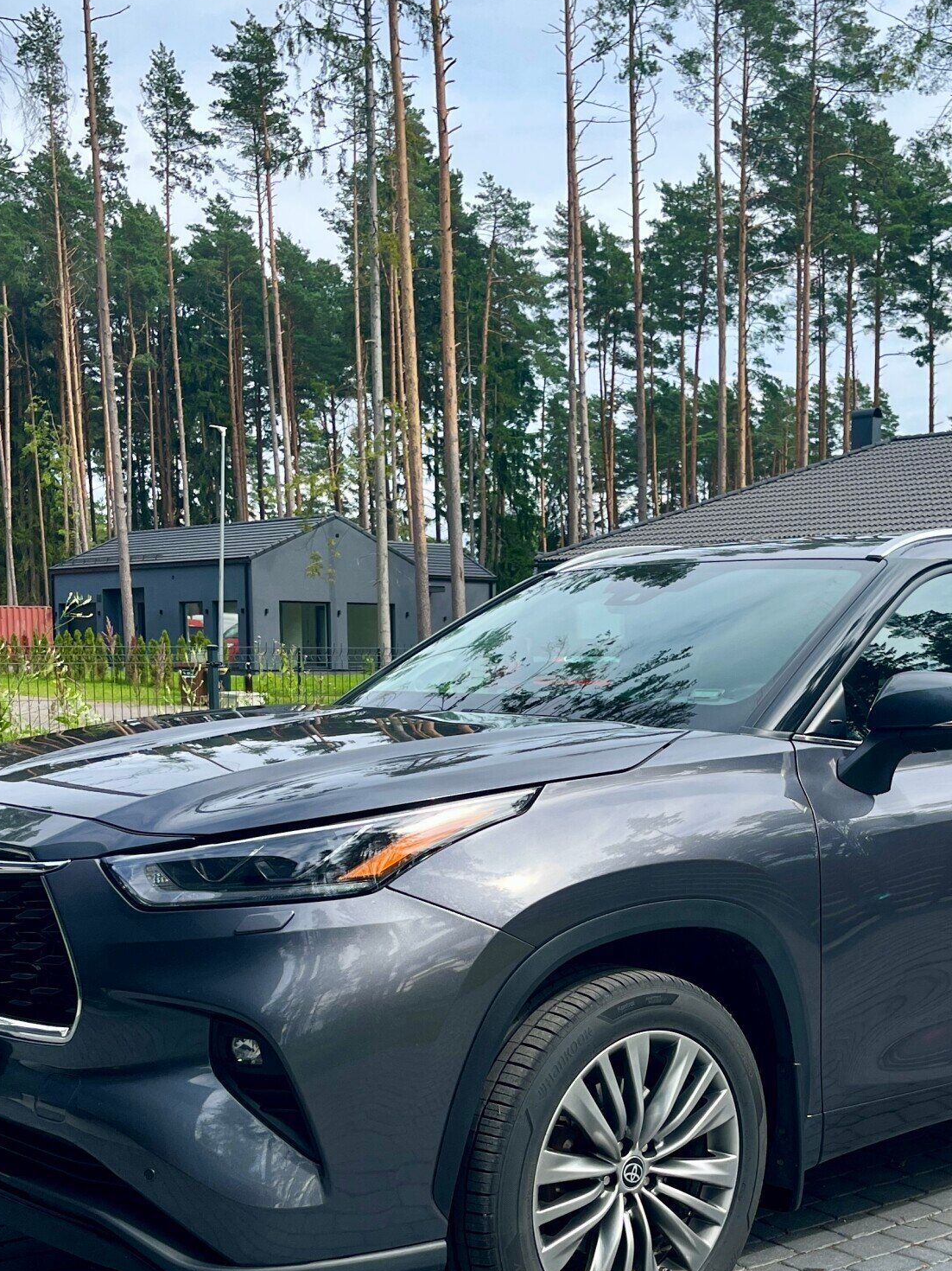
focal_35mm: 46
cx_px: 654
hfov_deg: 31.2
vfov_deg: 40.7
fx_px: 1687
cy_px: 848
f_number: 1.6
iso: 50
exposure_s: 1/1923
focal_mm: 5.1
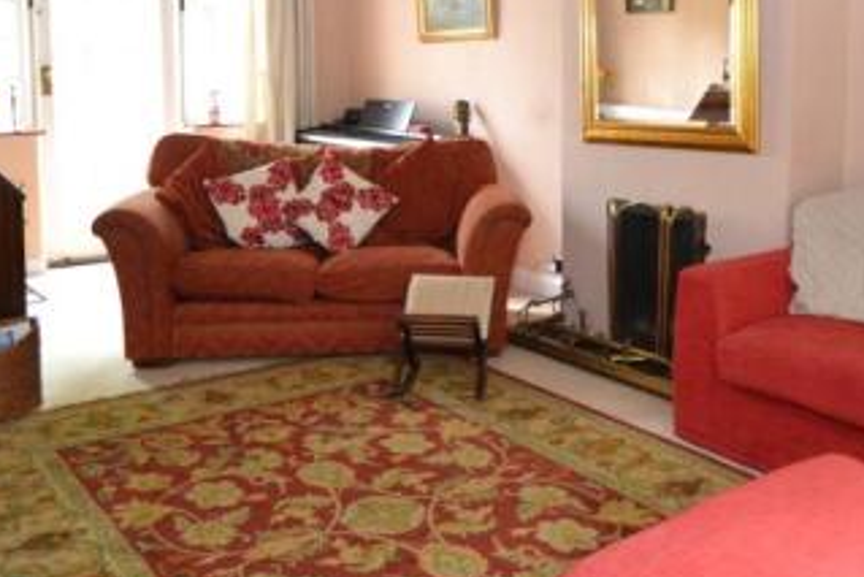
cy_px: 126
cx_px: 508
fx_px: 961
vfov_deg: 32.6
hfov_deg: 48.2
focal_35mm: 40
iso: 1400
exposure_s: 1/60
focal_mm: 13
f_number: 3.8
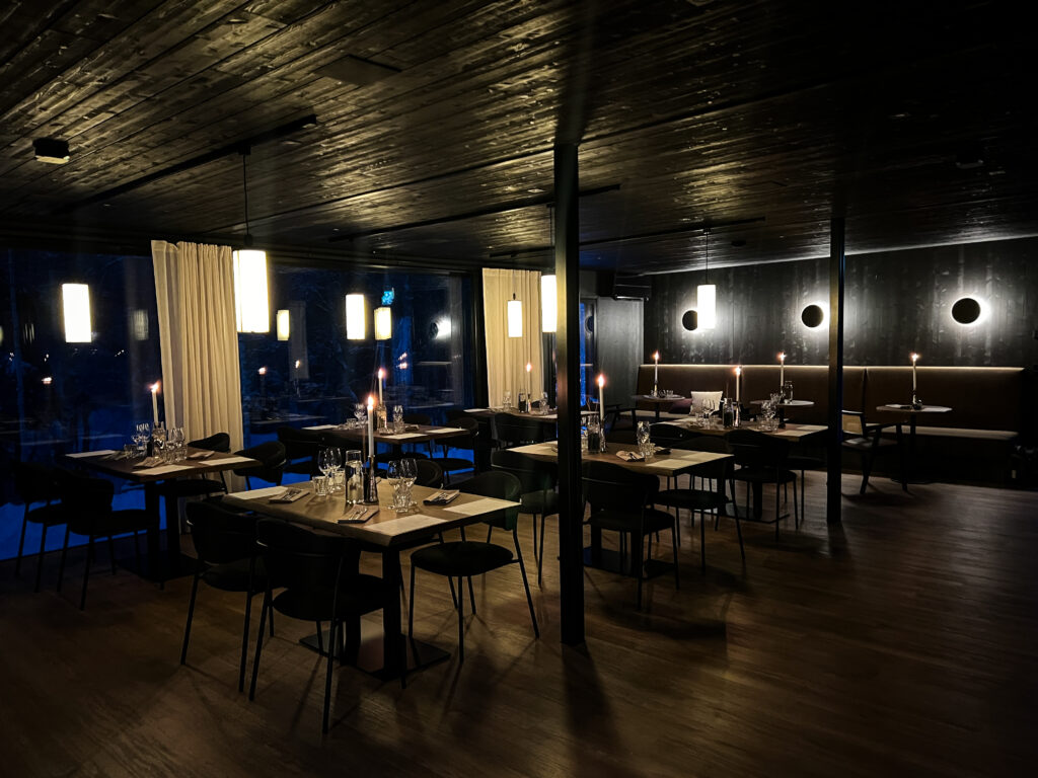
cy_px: 389
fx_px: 780
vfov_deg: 53.1
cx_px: 519
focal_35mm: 26
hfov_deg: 67.3
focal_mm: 5.7
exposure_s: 1/30
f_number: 1.5
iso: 1000
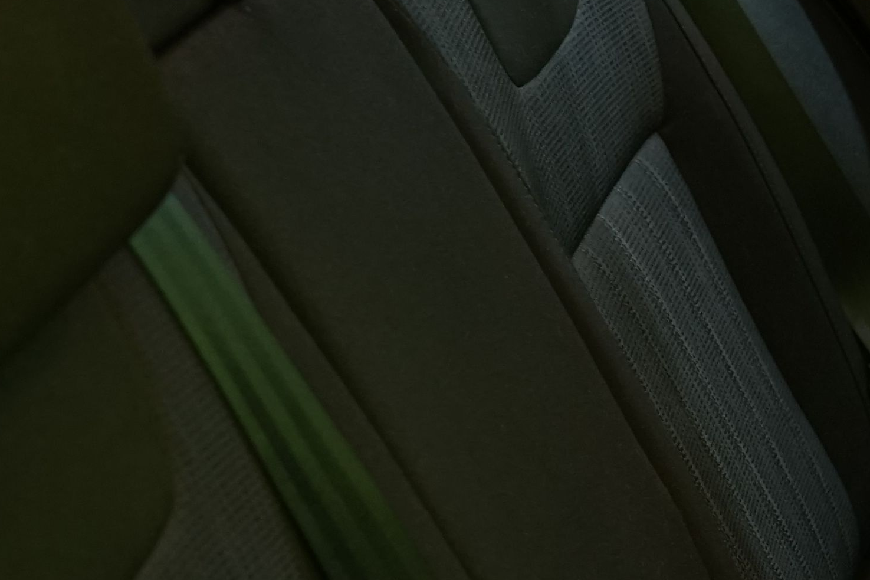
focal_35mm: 118
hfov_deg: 15.4
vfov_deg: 11.3
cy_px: 728
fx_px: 2851
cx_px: 1479
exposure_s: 1/8
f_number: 4.5
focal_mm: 29
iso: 800
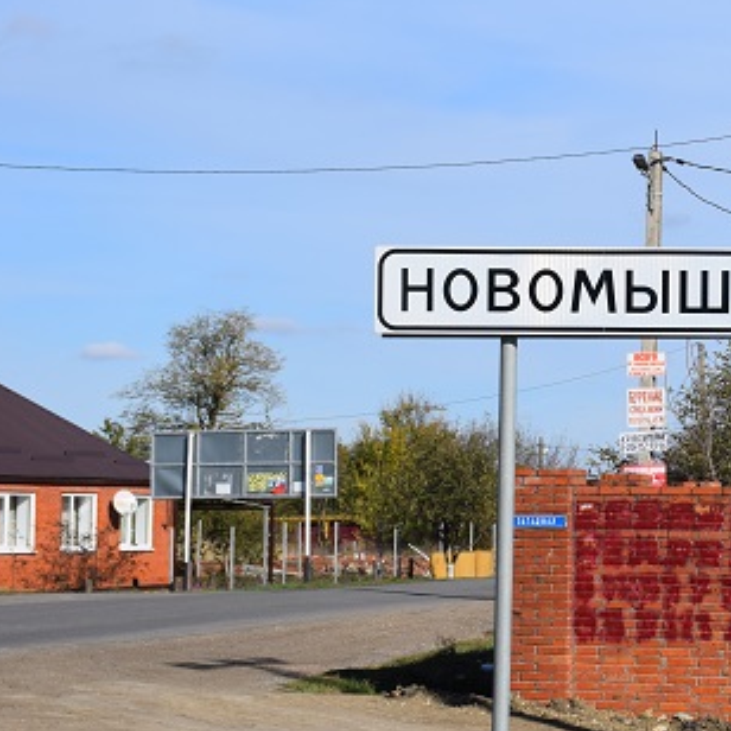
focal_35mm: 126
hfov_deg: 13.4
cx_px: 895
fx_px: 3010
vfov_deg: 13.8
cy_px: 352
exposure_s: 1/500
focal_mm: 38
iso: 200
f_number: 11
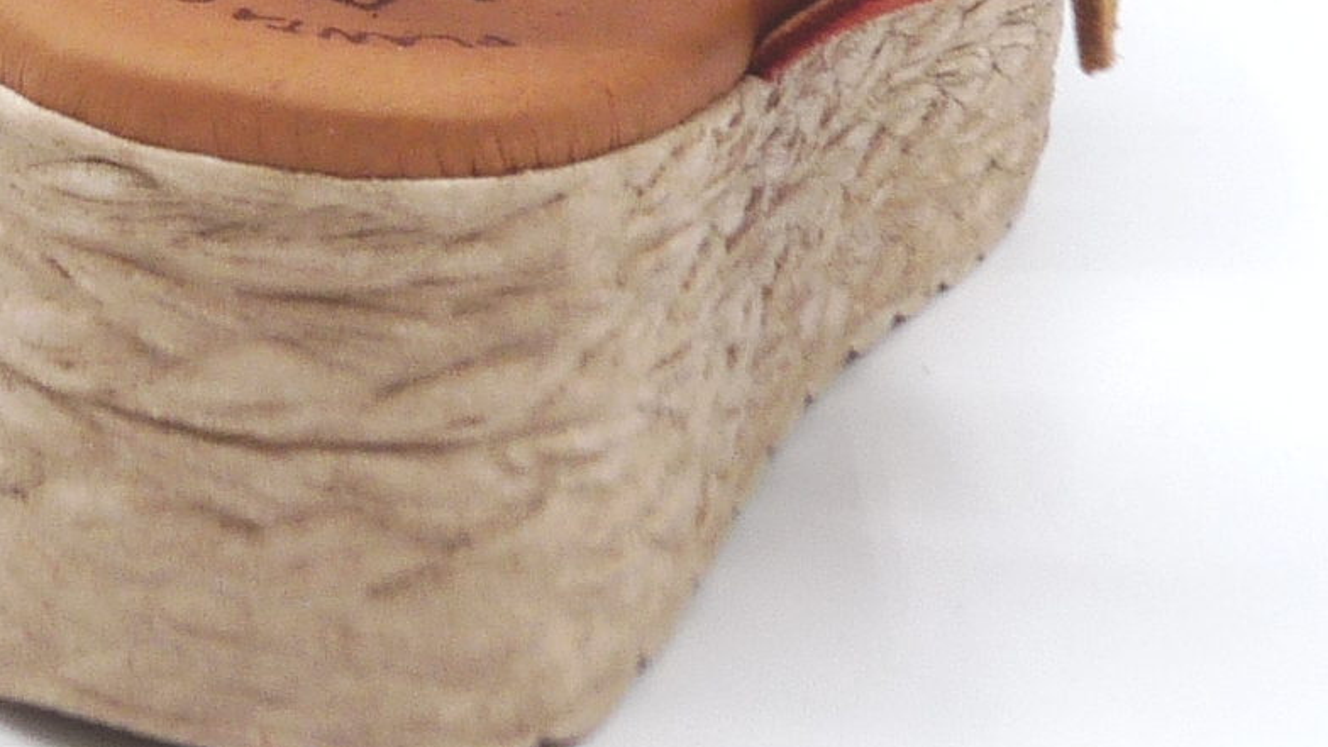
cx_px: 447
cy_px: -68
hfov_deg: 19.6
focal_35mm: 109
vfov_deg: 11.0
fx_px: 3838
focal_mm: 4.8
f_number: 4.5
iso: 100
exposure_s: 1/200
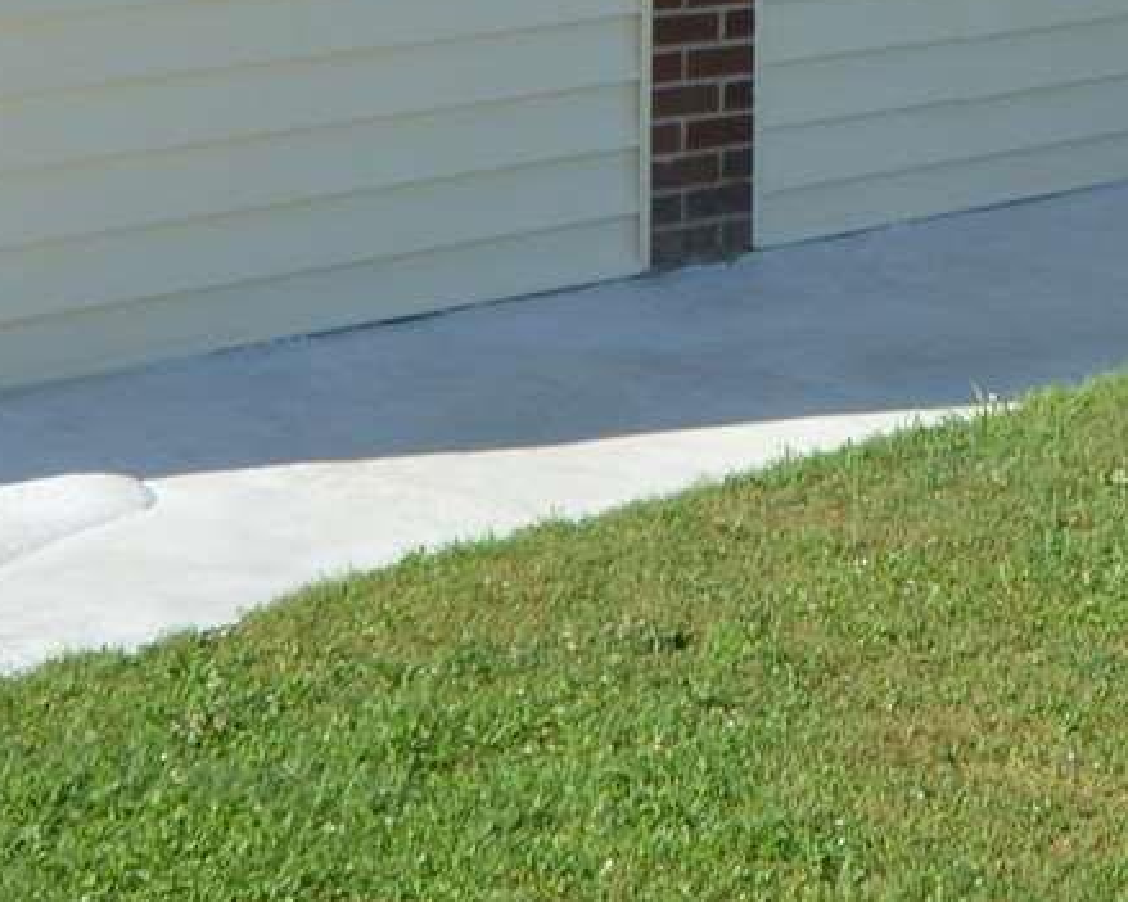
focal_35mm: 138
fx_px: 4606
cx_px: 640
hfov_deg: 14.0
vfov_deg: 10.5
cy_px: -694
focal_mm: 14
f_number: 6.3
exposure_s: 1/250
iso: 100
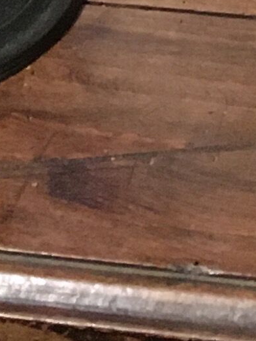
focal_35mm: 224
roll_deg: -1.2
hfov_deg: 6.2
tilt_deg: -19.6
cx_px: 718
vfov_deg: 7.5
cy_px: -752
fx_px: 2207
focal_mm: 4.15
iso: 400
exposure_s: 1/17
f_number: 2.2
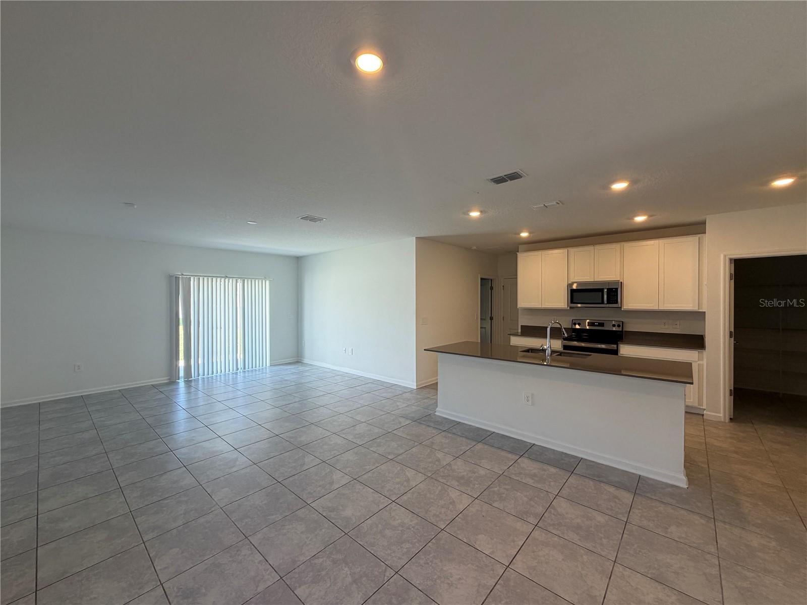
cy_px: 302
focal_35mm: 14
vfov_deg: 85.7
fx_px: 326
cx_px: 404
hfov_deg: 102.1
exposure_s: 1/120
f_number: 2.2
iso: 125
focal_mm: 2.22
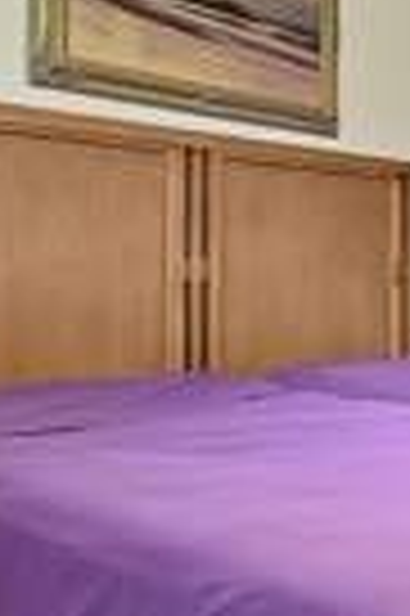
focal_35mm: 49
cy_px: 321
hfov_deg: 24.4
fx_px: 839
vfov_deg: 40.4
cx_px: 518
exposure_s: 1/8
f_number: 9
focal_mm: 14
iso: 1250
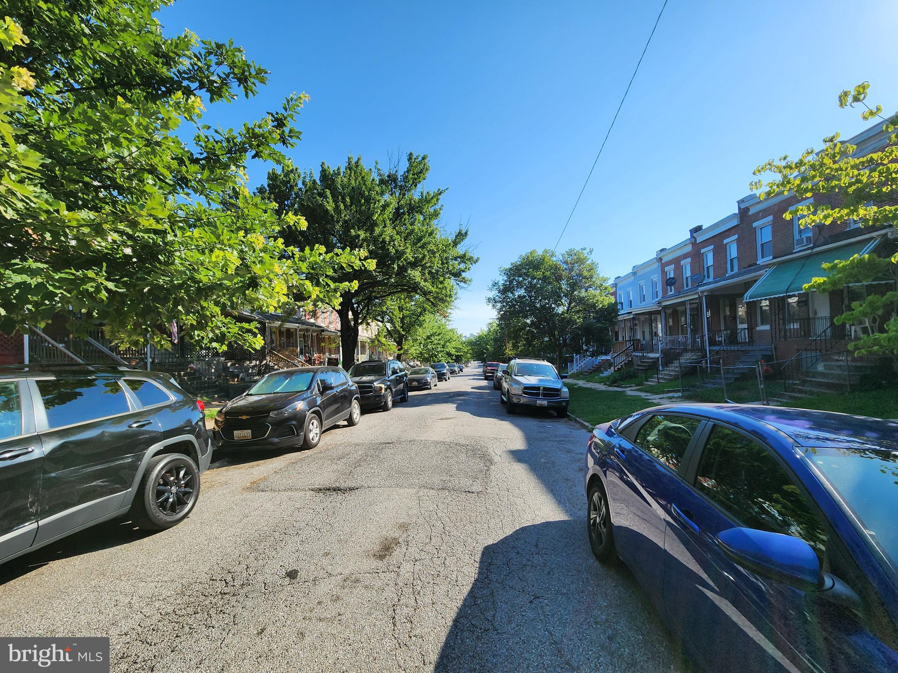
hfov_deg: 106.2
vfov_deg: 89.9
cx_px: 449
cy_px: 336
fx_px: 337
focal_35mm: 13
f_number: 2.2
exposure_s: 1/1623
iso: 50
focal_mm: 2.2
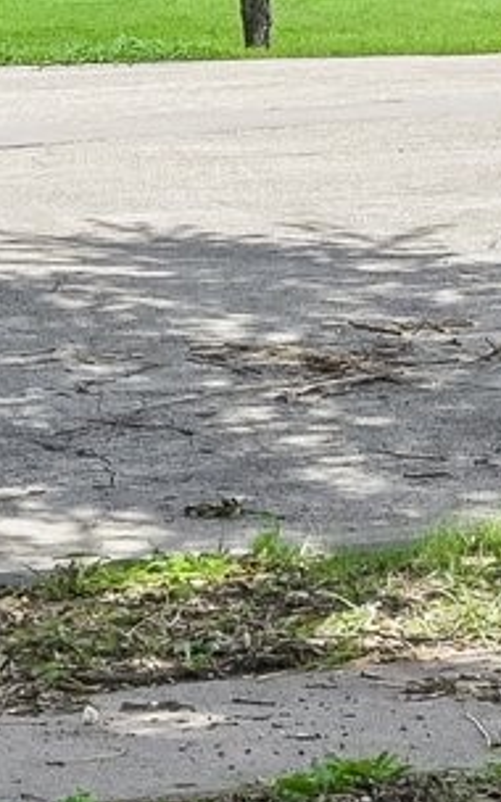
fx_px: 3452
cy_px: -273
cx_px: -854
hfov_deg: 7.5
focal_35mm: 158
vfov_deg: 12.8
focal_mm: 23
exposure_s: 1/1250
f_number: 8
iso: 400
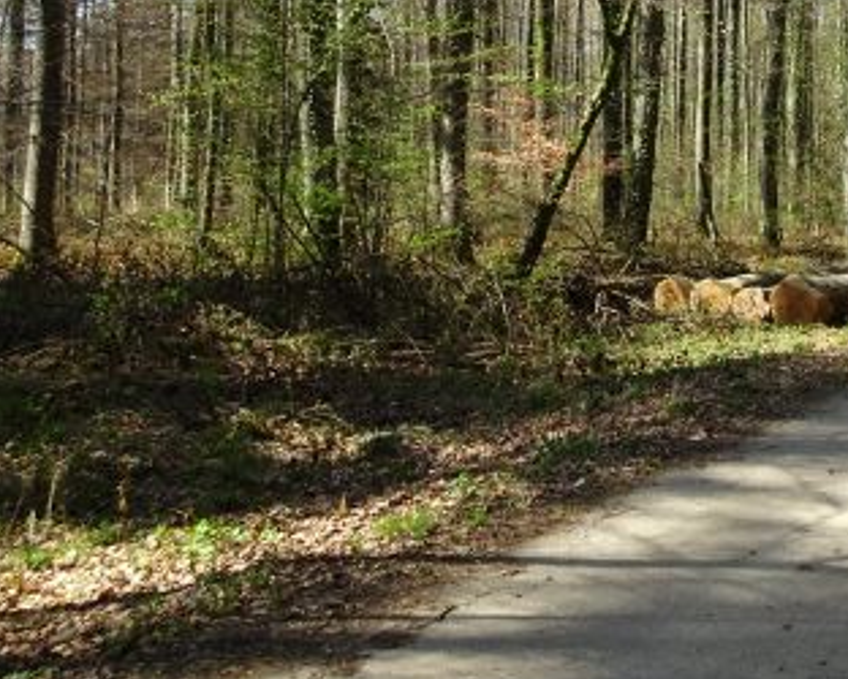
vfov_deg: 24.6
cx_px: 848
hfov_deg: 29.4
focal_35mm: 60
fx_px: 1507
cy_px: 52
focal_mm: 4.1
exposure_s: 1/250
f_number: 3.5
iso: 80
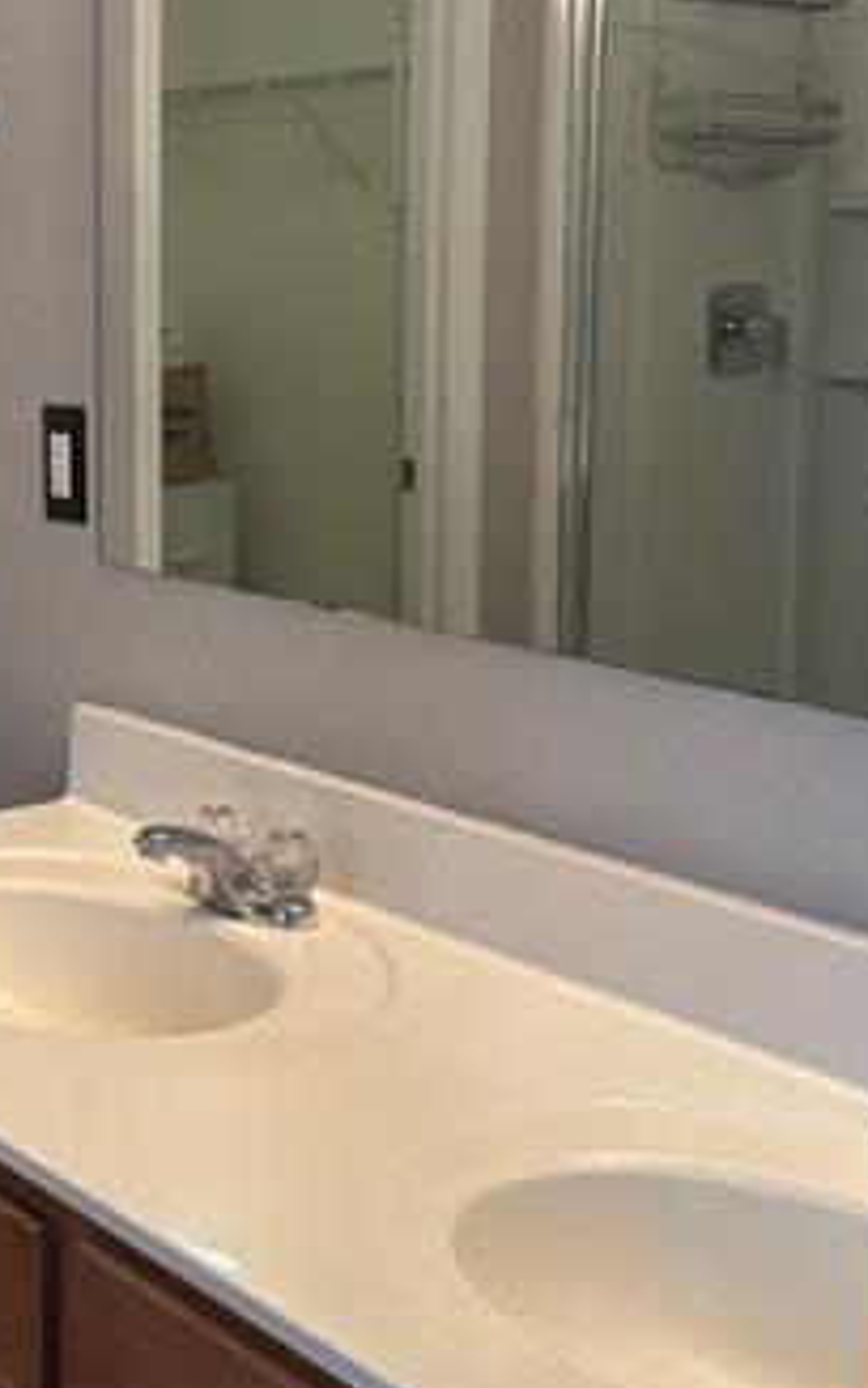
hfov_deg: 21.0
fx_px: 2269
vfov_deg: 33.8
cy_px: 498
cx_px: 13
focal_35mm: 60
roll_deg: -0.6
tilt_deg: -4.5
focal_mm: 6.86
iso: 125
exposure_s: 1/120
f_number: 1.78
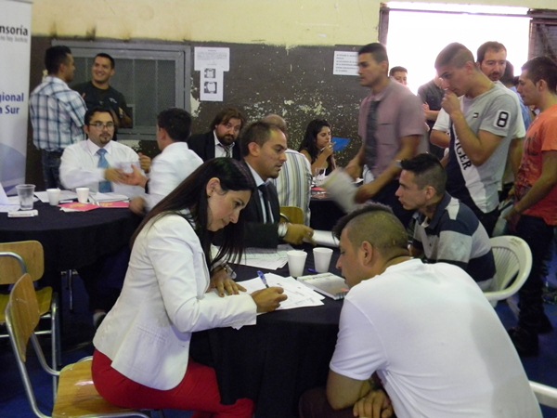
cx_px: 278
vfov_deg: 39.7
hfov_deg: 51.4
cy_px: 209
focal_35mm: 36
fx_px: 579
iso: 400
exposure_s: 1/14.5
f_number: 3.7
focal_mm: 6.4
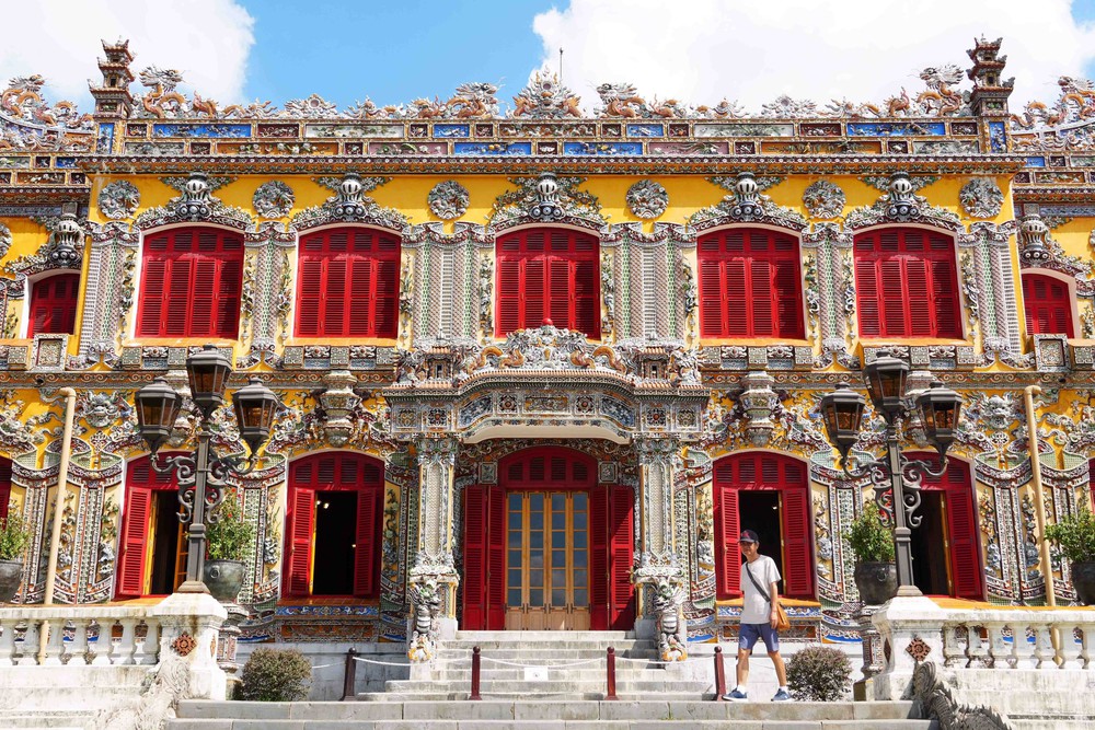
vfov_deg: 19.3
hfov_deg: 28.6
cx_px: 548
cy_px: 365
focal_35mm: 70
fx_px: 2145
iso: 100
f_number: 11
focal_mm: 47
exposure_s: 1/200
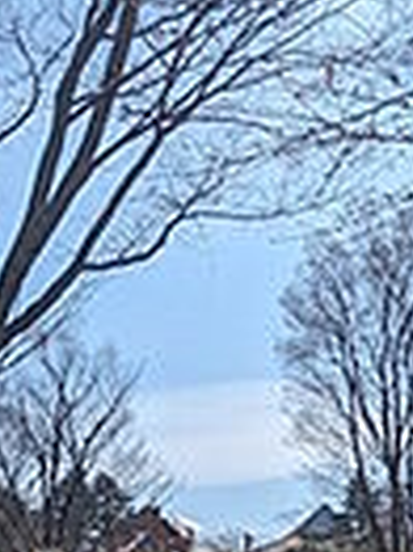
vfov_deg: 27.5
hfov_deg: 22.1
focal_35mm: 64
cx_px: 13
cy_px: 619
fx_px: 1020
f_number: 2.2
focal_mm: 1.83
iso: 50
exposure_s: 1/2404
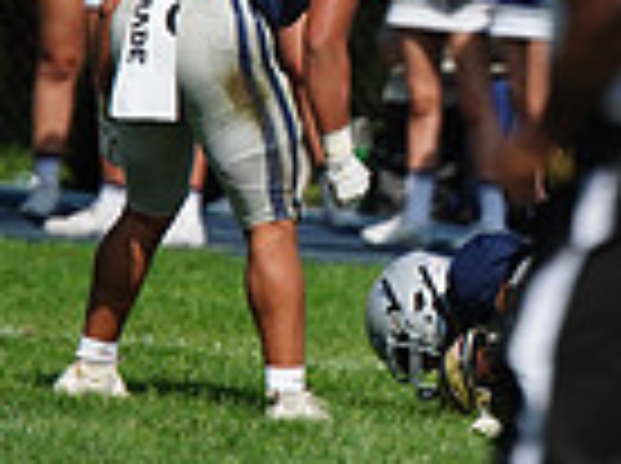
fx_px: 21723
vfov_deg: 1.2
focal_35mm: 1213
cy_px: 191
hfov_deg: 1.6
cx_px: 648
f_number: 2.8
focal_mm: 300
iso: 400
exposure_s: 1/8000
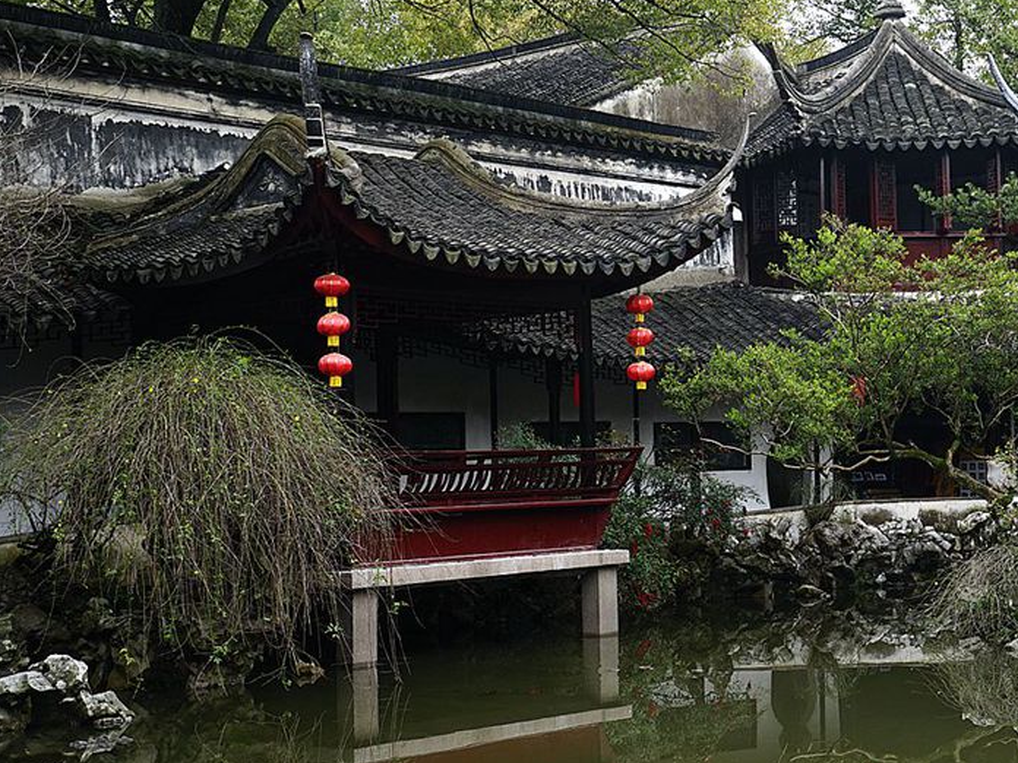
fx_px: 2000
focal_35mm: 68
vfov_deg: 21.6
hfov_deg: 27.8
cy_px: 390
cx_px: 858
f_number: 6.3
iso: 250
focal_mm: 35
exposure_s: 1/80
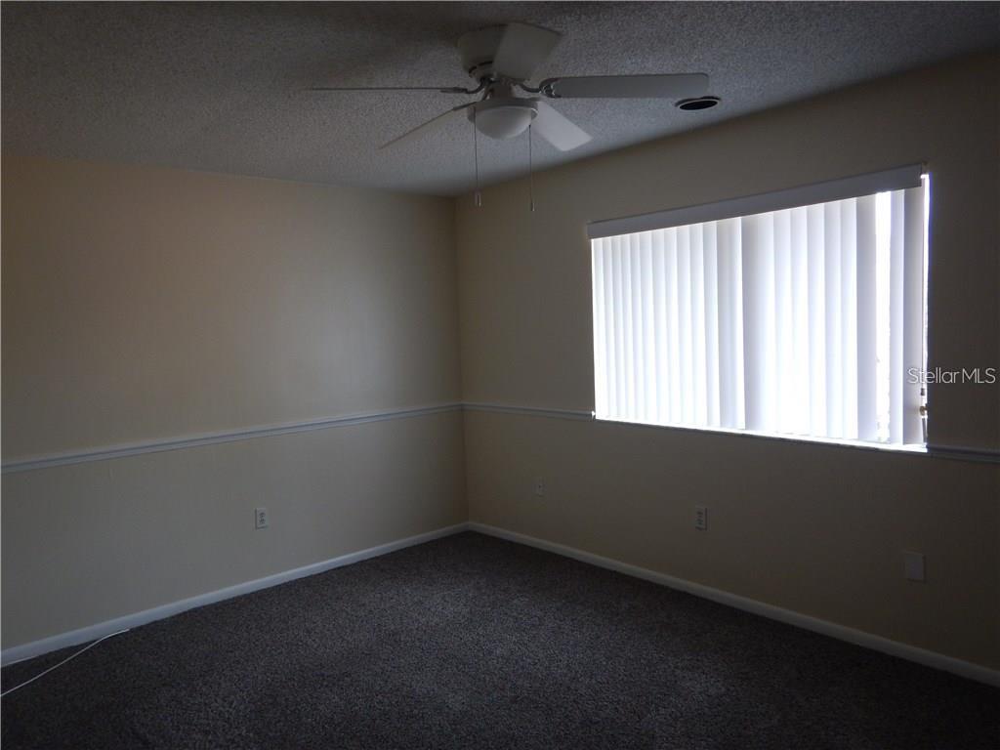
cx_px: 500
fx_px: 693
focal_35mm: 24
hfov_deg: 71.6
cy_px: 375
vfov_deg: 56.8
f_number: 2.8
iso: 125
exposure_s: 1/60
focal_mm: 4.3
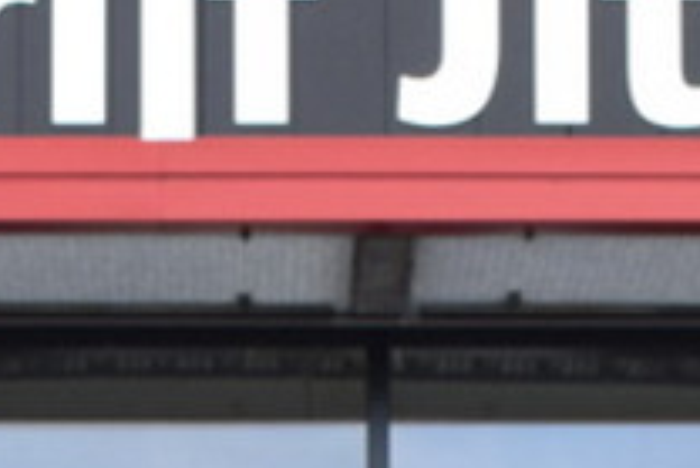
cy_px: 1399
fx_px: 4709
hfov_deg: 8.5
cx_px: 182
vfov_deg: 5.4
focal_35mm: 242
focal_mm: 24
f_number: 8
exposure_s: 1/250
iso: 320
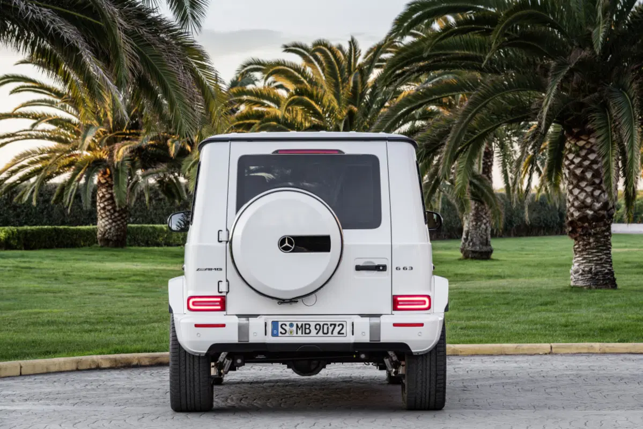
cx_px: 322
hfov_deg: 14.7
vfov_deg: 9.8
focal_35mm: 140
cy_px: 214
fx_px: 2501
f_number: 11
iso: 100
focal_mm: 140
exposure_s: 1/4
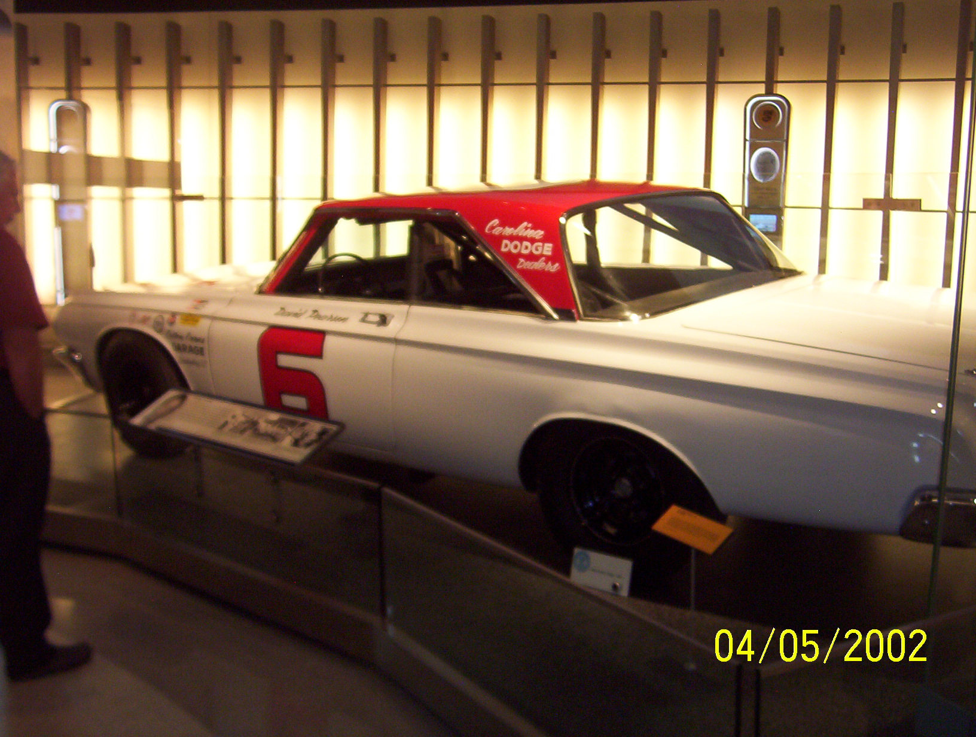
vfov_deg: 39.8
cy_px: 368
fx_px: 1017
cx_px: 488
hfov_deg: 51.2
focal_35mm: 36
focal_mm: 5.54
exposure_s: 1/30
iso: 140
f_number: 2.76
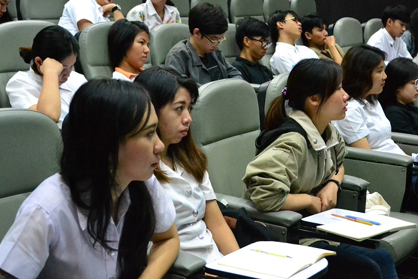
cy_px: 133
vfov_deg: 21.2
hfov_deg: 31.4
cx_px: 226
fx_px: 743
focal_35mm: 64
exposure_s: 1/50
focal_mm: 36
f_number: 5
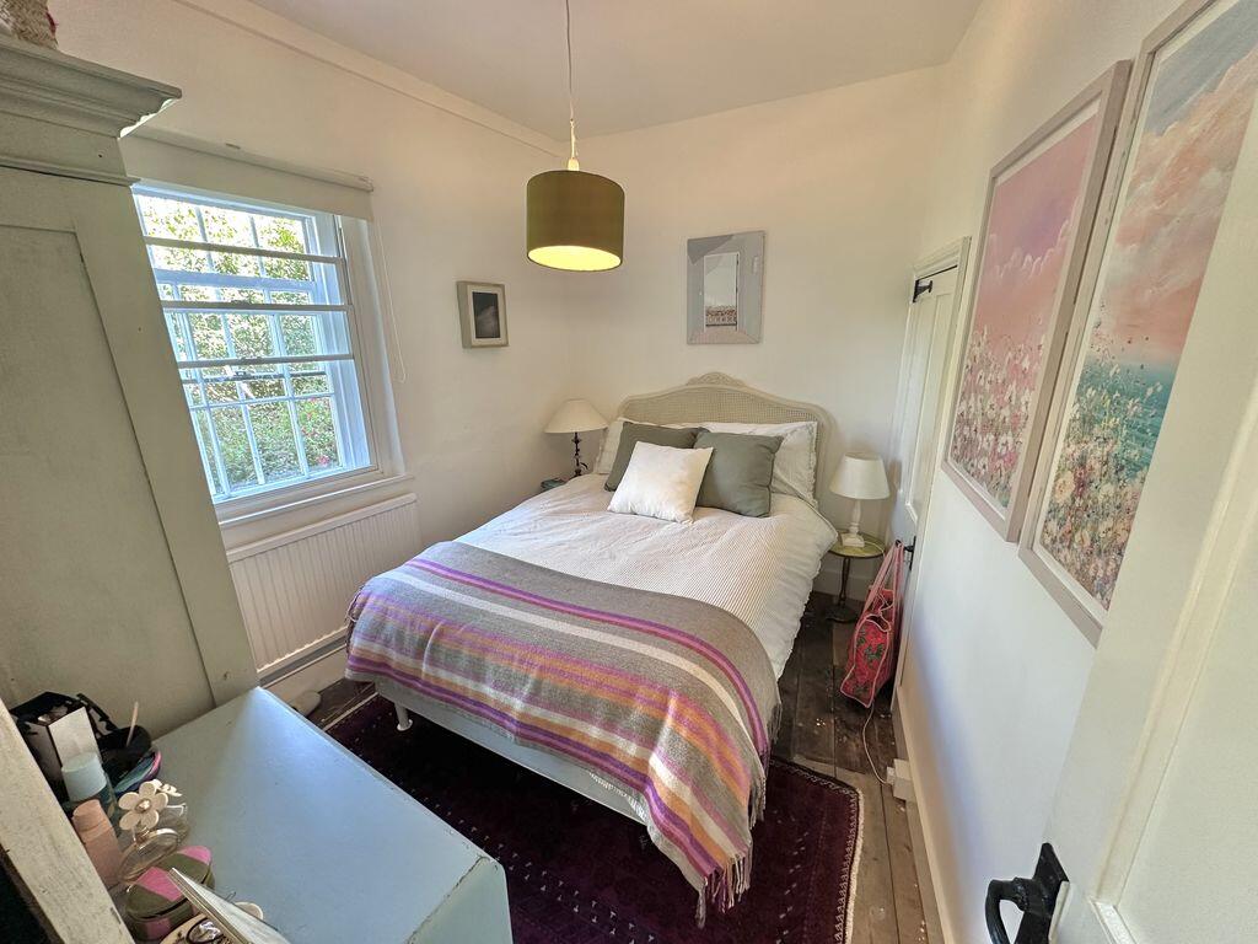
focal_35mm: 14
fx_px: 509
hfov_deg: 102.1
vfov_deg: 85.7
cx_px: 629
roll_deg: +0.7
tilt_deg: -16.3
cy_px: 472
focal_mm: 2.22
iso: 160
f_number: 2.2
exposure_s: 1/50
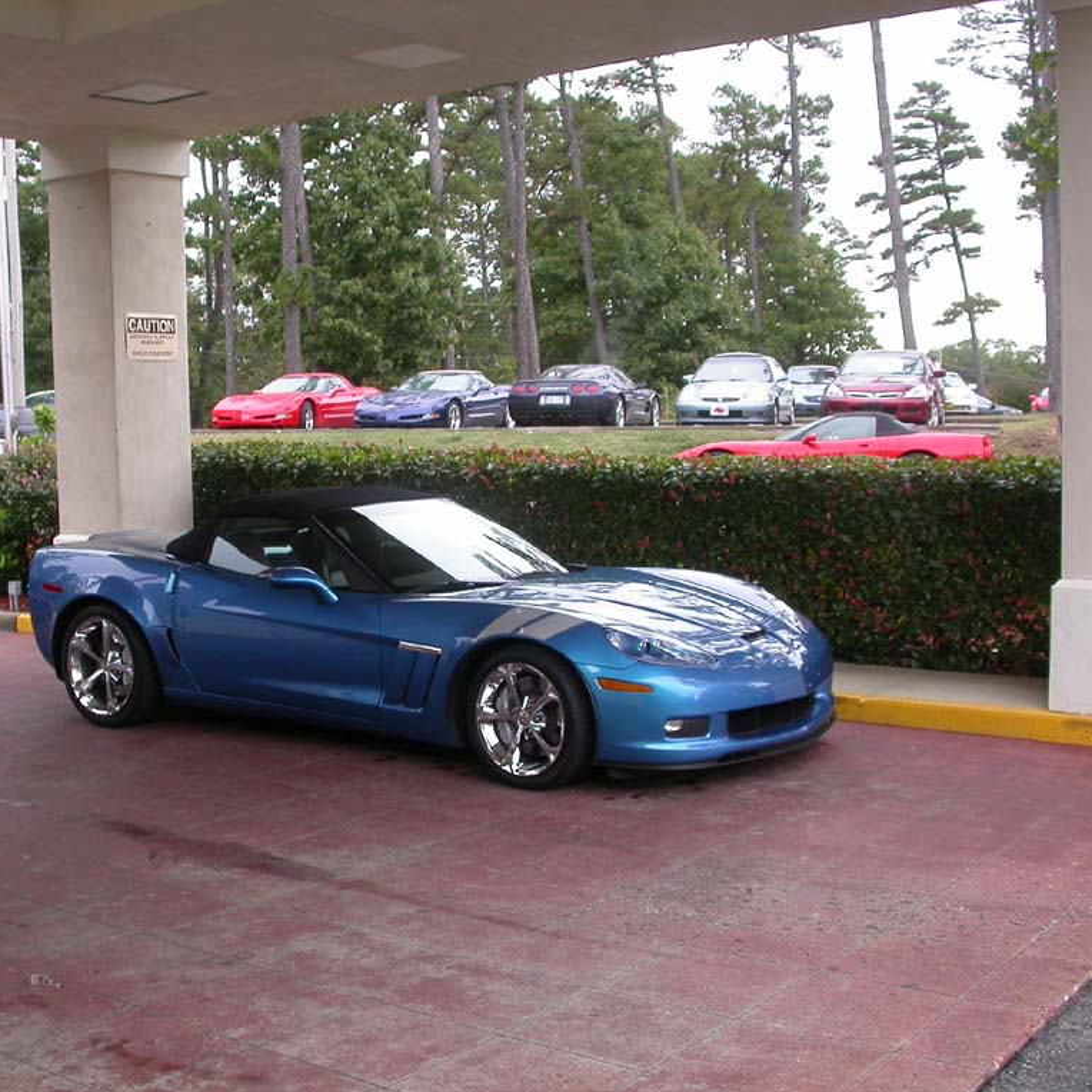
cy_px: 547
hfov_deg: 37.3
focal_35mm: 45
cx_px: 409
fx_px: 1606
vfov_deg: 37.6
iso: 100
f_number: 3.3
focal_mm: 7.85
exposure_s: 1/85.8
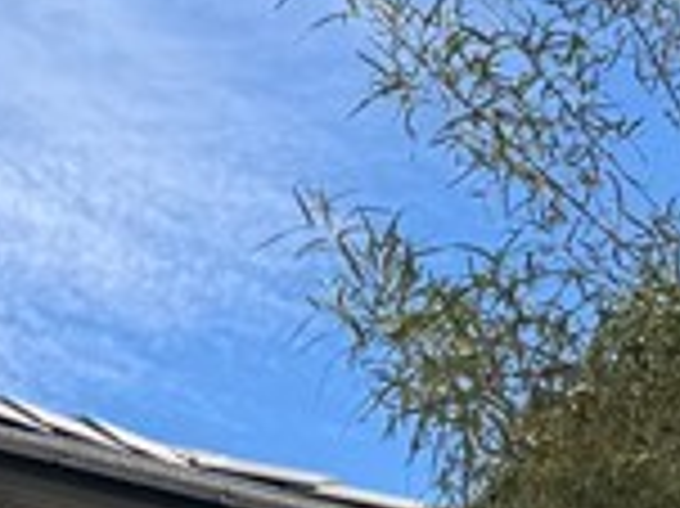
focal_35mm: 163
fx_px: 3199
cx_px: 1193
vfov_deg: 8.1
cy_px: 1385
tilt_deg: +7.5
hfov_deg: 11.3
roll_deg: -2.2
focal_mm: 6.76
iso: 80
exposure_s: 1/2907
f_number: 1.78
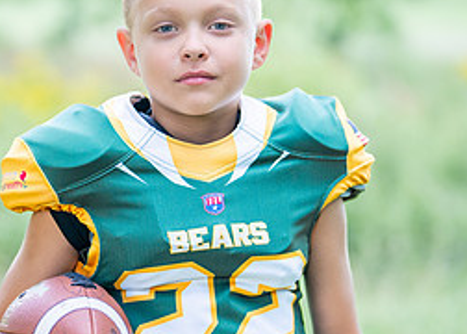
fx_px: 2029
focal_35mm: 153
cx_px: 193
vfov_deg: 9.4
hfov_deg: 13.1
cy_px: 172
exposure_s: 1/1250
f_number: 1.2
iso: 320
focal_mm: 50
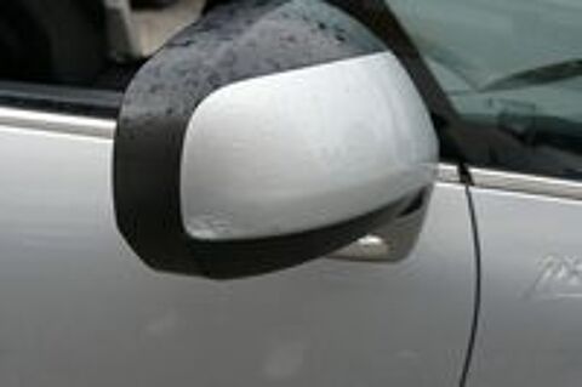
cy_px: 194
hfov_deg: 62.0
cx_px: 291
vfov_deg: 43.5
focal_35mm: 30
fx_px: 484
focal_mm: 11.1
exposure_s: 1/320
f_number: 3
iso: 125
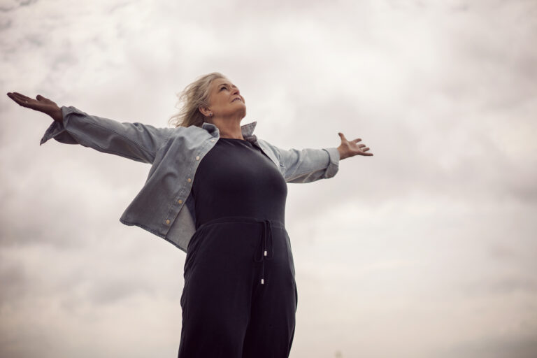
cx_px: 268
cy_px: 179
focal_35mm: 55
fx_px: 820
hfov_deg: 36.2
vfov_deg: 24.6
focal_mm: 55
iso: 160
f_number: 2
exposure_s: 1/8000
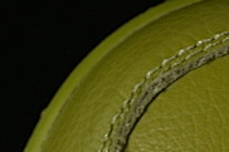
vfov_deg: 3.0
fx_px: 2828
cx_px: 283
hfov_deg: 4.6
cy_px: 387
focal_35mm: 445
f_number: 7.1
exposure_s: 1/60
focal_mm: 50
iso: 160
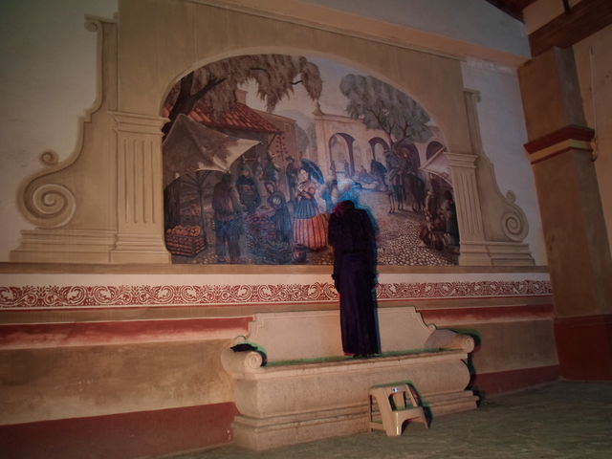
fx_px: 530
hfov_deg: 60.0
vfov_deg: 46.8
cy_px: 230
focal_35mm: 30
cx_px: 306
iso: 80
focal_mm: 5.5
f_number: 2.7
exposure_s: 1
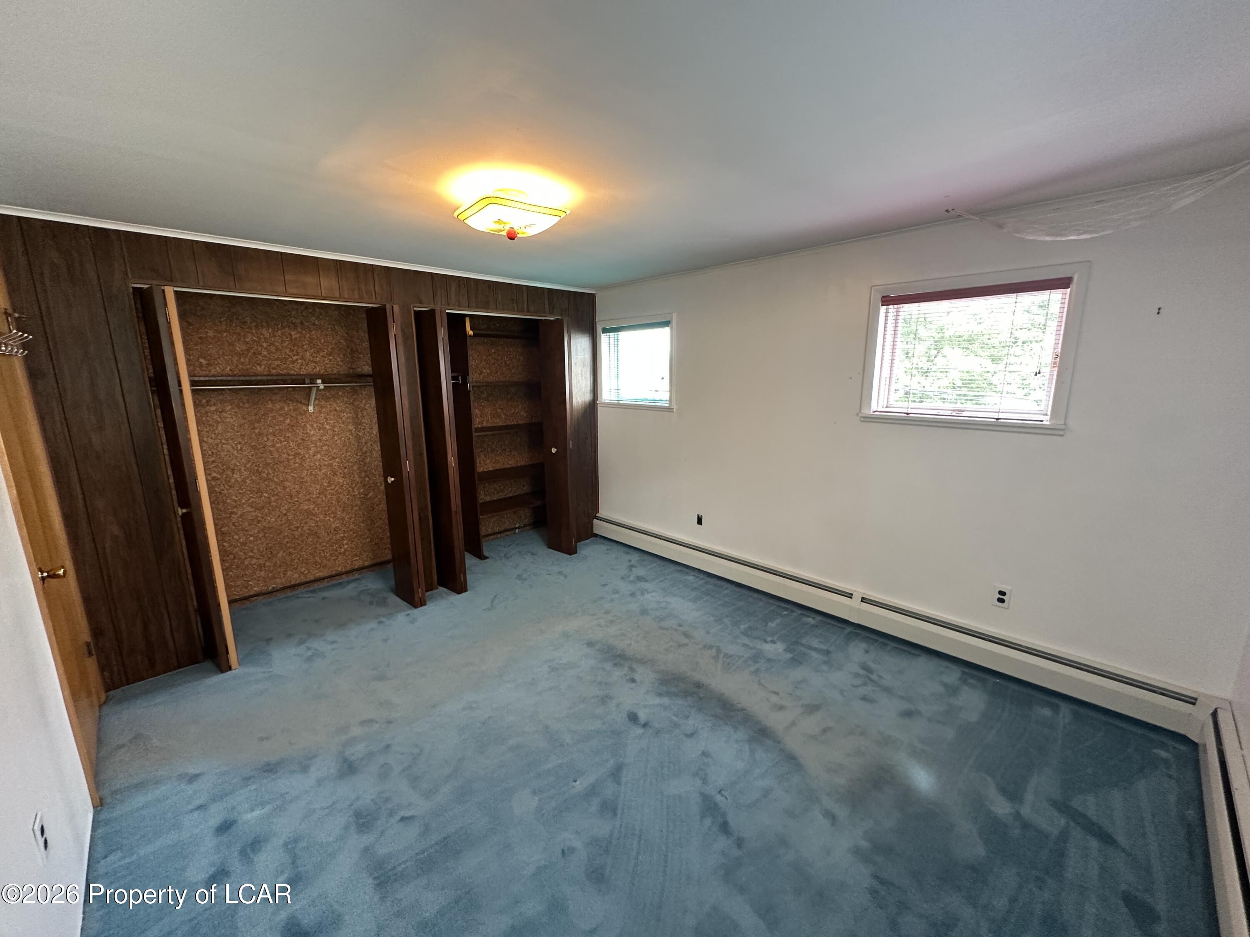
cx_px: 625
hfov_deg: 102.1
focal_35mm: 14
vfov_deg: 85.7
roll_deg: +0.4
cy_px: 468
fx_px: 506
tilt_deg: -11.6
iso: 250
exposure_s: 1/60
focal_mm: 2.22
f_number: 2.2
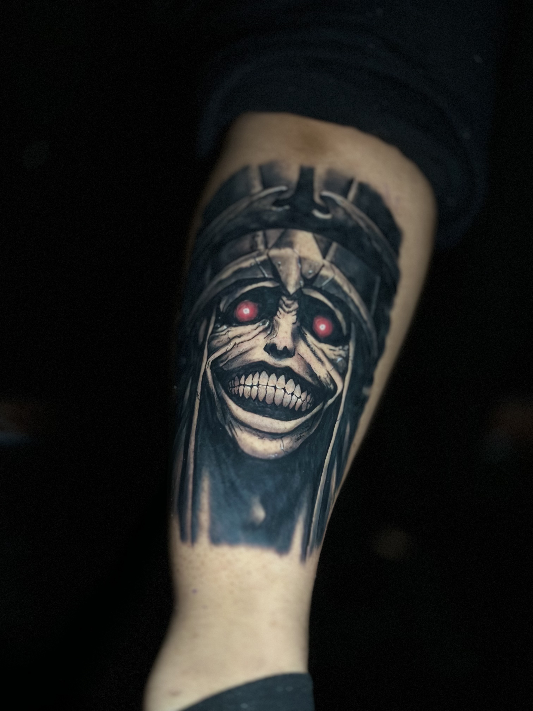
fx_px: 985
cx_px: 266
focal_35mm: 48
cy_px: 356
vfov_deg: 39.7
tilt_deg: -32.6
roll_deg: -1.7
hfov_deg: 30.3
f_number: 1.78
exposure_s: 1/30
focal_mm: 6.86
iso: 800
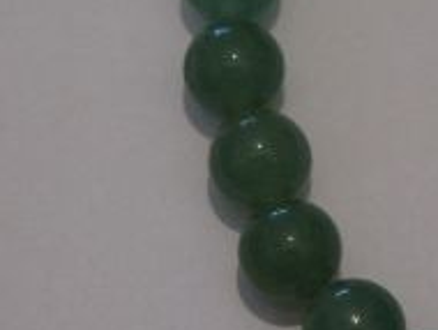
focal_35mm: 209
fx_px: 2648
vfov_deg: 7.1
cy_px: 67
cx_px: 562
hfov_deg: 9.3
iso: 3200
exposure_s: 1/80
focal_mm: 45
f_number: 5.6
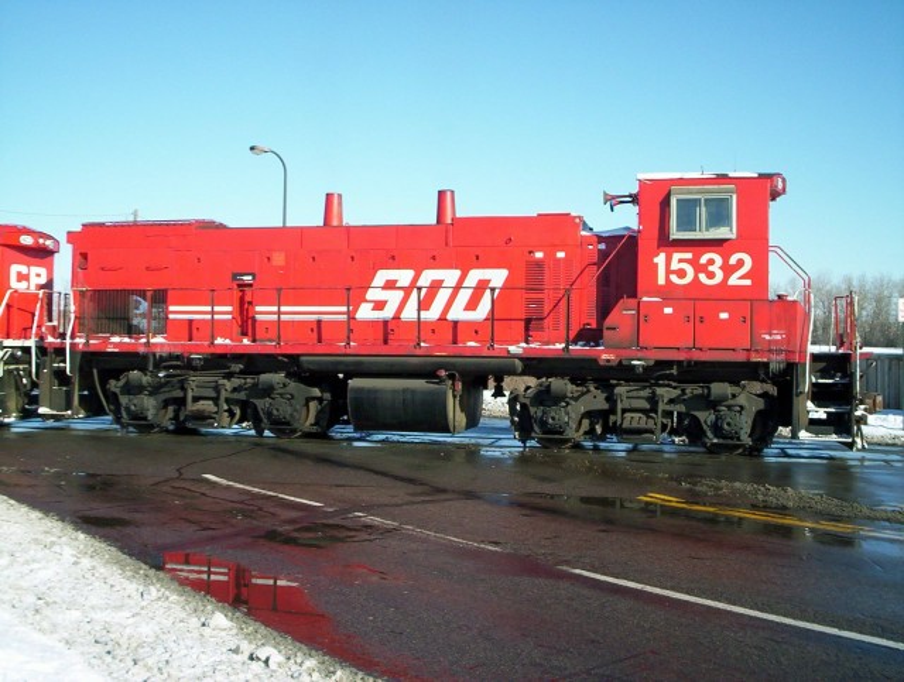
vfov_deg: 37.9
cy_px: 341
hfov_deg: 48.9
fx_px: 995
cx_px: 452
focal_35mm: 38
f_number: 4.5
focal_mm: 4.99
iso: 100
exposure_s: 1/601
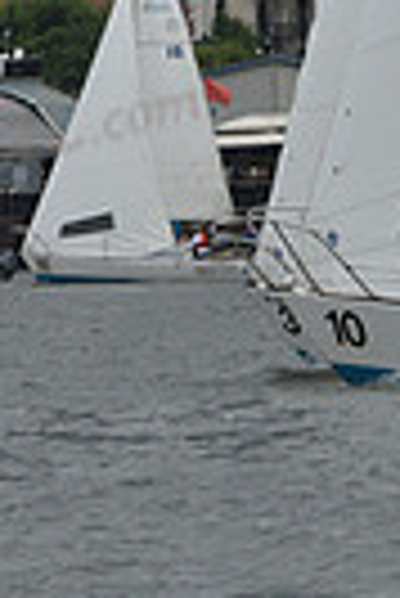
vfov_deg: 3.7
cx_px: 434
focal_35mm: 545
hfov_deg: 2.5
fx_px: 9059
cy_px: -585
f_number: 9
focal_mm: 125
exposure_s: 1/800
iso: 400
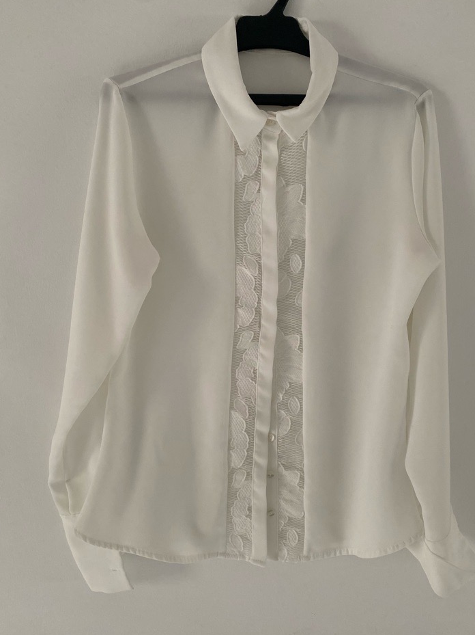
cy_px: 340
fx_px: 513
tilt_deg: -7.6
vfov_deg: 63.4
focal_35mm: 28
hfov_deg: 49.7
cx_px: 250
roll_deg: -0.1
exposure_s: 1/60
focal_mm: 4.25
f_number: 1.8
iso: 320
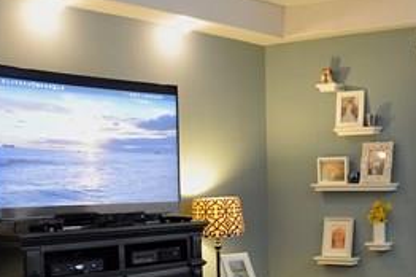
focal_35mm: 70
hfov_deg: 28.3
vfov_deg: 19.2
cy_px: 222
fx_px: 808
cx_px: 325
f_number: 7.1
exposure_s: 1/5
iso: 400
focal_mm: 18
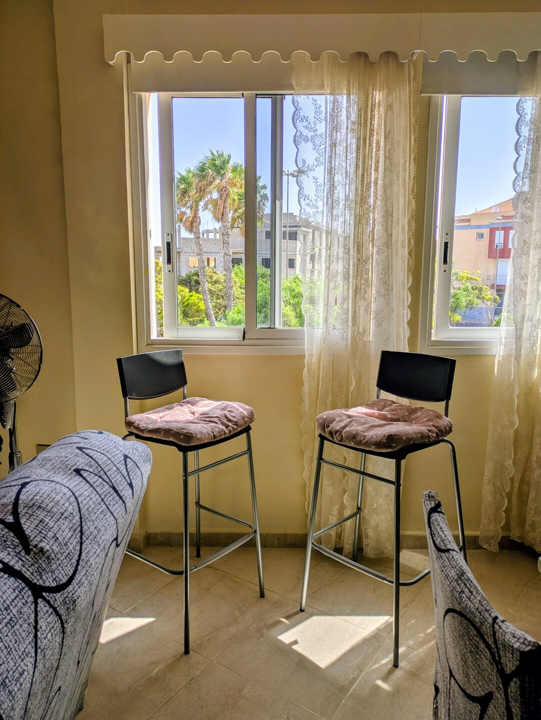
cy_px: 360
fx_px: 521
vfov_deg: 69.4
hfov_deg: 54.9
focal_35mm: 25
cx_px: 270
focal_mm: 5.43
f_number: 1.89
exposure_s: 1/948
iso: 43
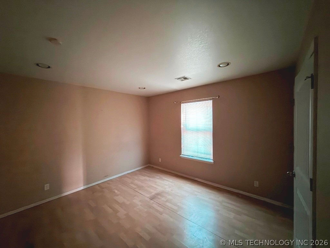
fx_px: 133
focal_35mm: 14
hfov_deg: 102.1
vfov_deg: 85.7
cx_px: 165
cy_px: 124
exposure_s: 1/6
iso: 1250
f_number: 2.2
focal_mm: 2.22
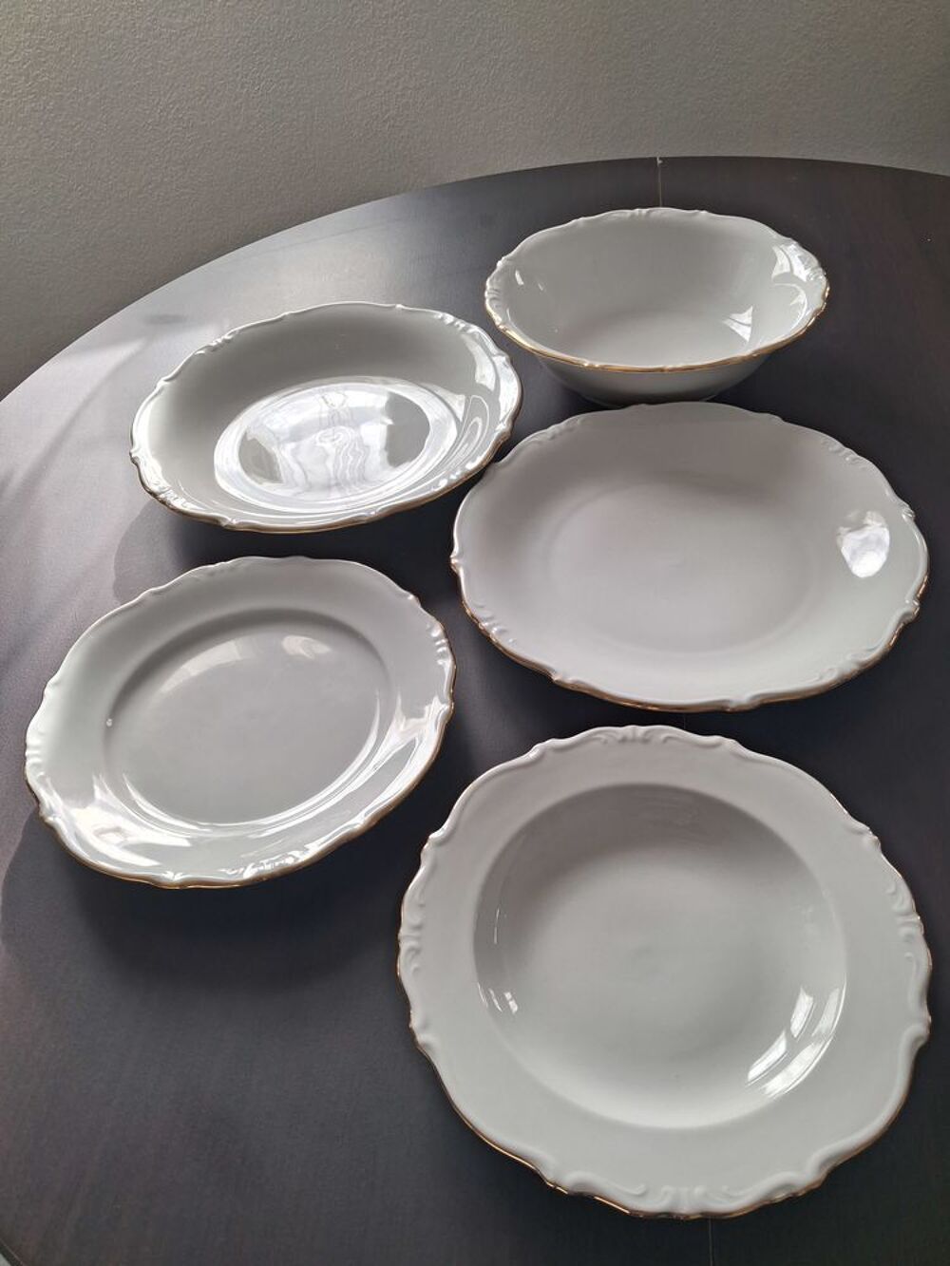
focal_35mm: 27
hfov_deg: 51.4
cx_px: 475
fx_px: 988
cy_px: 633
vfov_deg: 65.3
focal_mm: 4
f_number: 1.8
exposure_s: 1/100
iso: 25
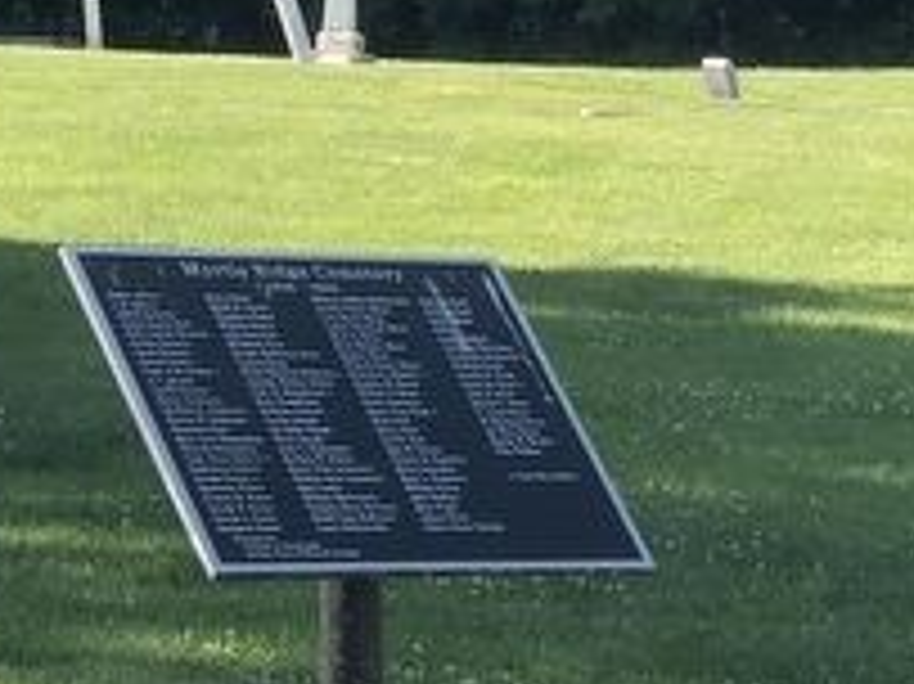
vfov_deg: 7.2
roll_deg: +0.1
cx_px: 437
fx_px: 5410
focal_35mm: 205
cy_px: 40
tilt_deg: +4.5
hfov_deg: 9.7
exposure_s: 1/317
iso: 16
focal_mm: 6
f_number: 2.4
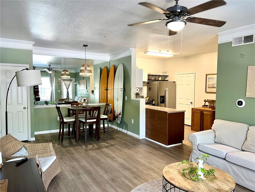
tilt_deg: -3.5
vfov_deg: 53.1
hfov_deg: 67.3
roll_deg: -0.2
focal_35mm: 26
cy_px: 96
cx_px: 128
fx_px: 192
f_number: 1.5
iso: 125
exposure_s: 1/60
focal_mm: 5.7
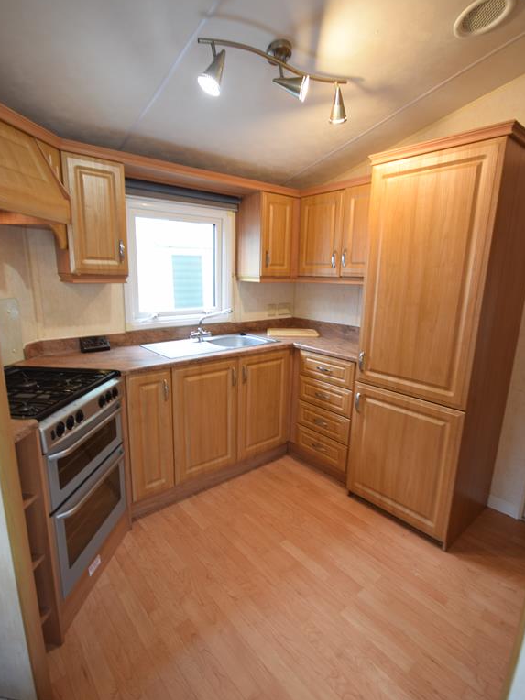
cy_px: 344
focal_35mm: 17
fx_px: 344
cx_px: 253
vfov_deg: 91.0
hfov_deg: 74.7
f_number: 4
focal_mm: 10
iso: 200
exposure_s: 1/15
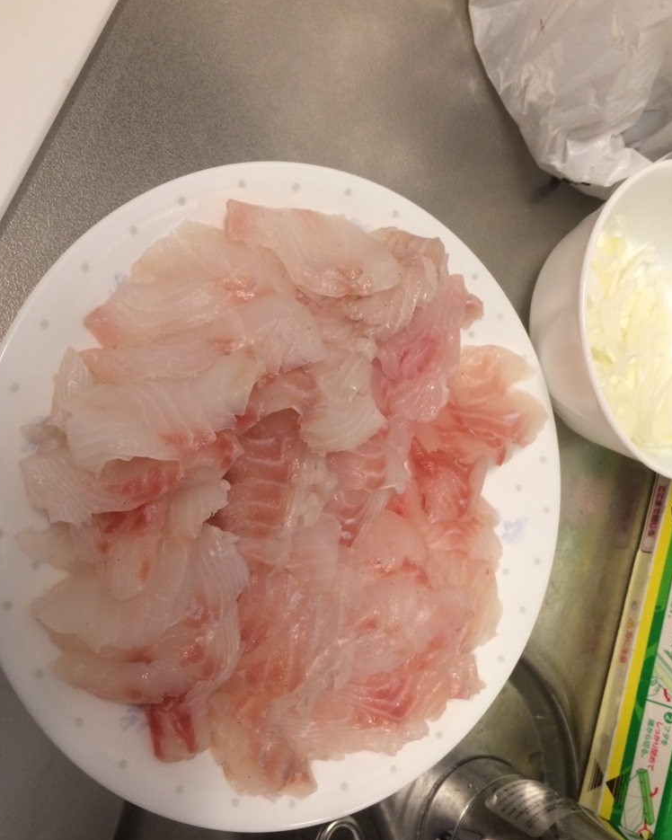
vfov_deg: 57.1
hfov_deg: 47.1
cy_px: 443
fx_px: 771
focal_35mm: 31
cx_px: 331
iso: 100
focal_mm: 4.15
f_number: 2.2
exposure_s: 1/30
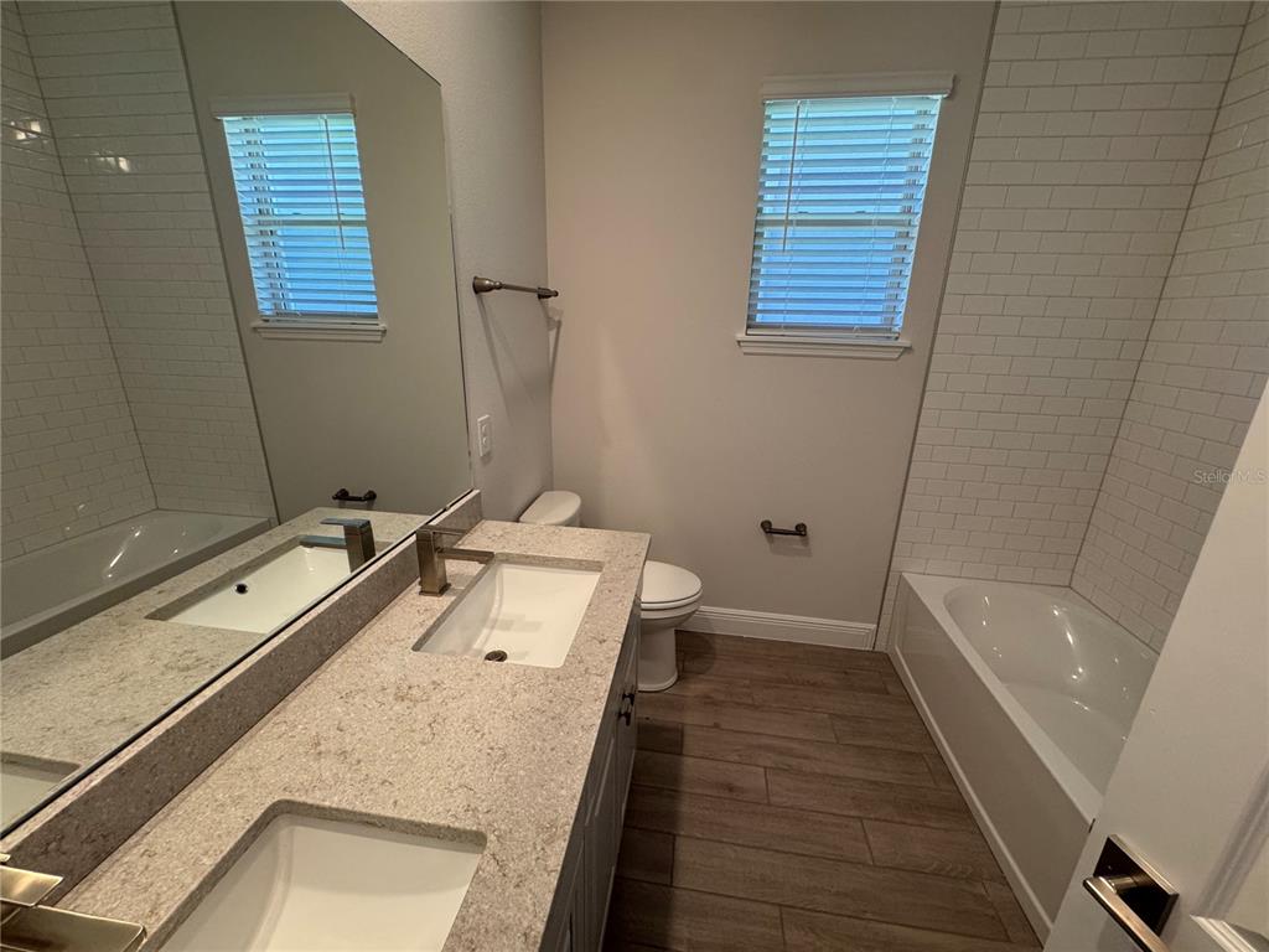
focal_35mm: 14
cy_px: 476
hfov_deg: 102.1
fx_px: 513
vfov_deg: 85.7
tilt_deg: -18.0
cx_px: 634
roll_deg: -1.6
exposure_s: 1/120
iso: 200
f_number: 2.2
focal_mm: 2.22
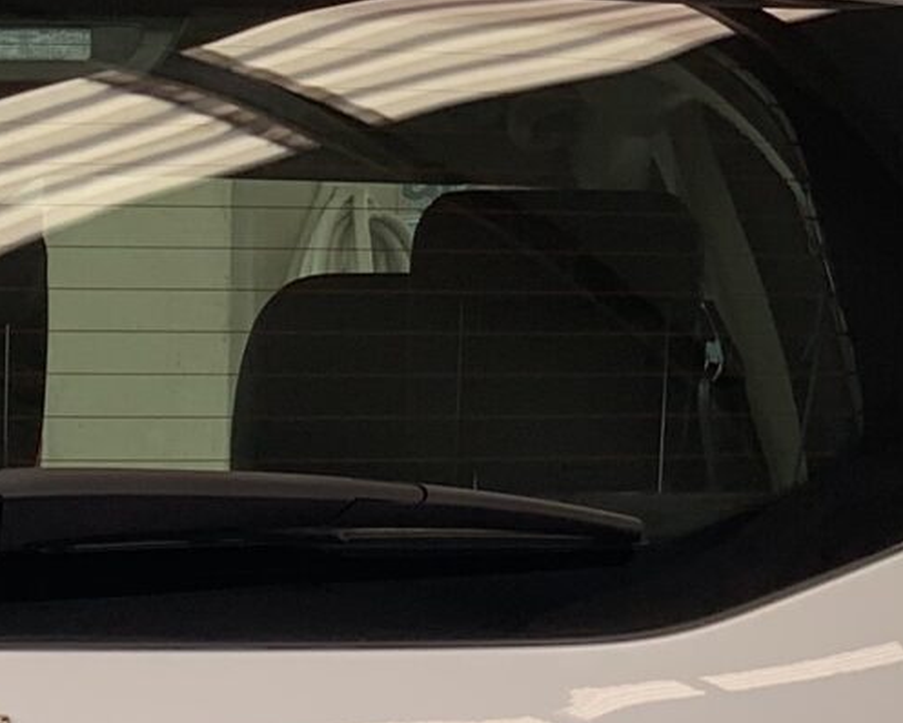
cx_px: -213
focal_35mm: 262
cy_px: 1180
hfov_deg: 7.3
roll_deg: -1.5
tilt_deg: -6.9
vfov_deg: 5.8
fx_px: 7003
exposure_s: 1/72
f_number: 2.4
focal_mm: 6
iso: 16
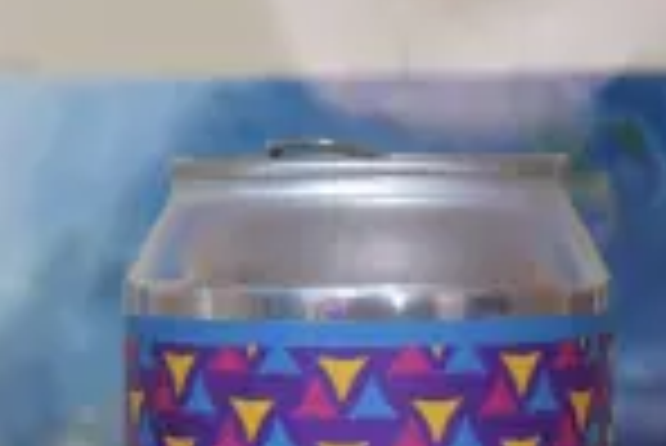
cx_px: -40
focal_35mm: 203
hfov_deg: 10.0
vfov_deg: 6.7
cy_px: 574
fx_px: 3759
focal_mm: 50
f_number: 5.6
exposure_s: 1/60
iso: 1100
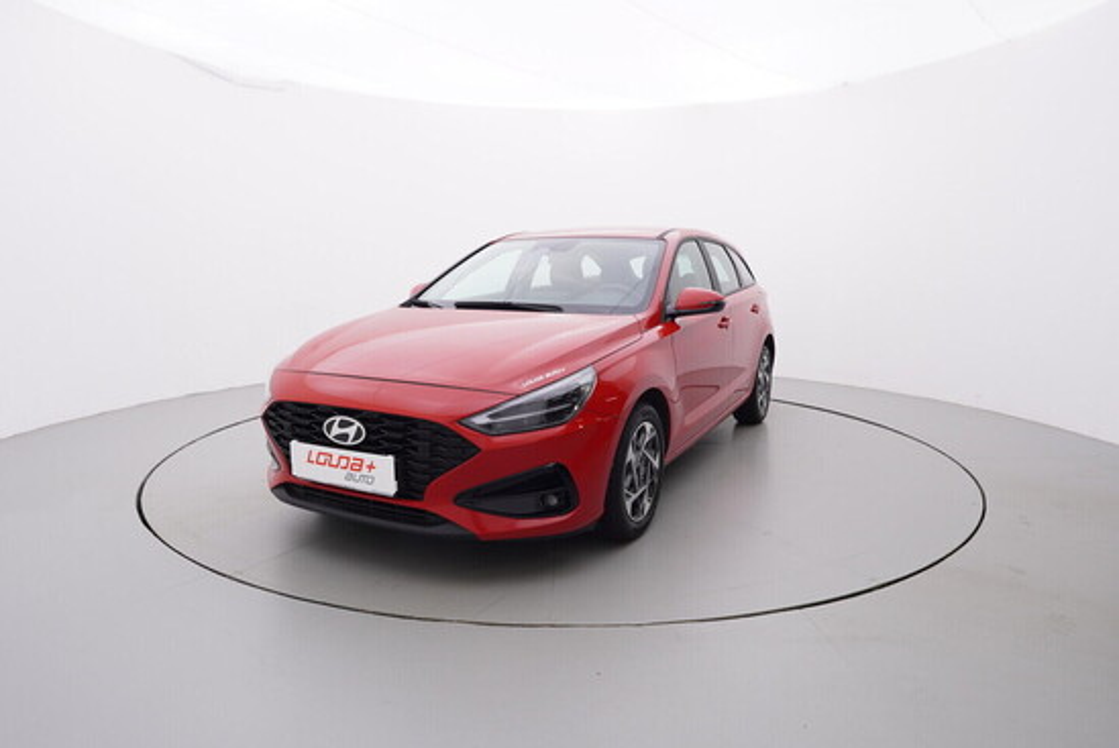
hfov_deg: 77.3
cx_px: 560
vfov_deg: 56.2
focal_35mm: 22
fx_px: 700
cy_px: 374
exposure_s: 1/80
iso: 200
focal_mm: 15
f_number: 5
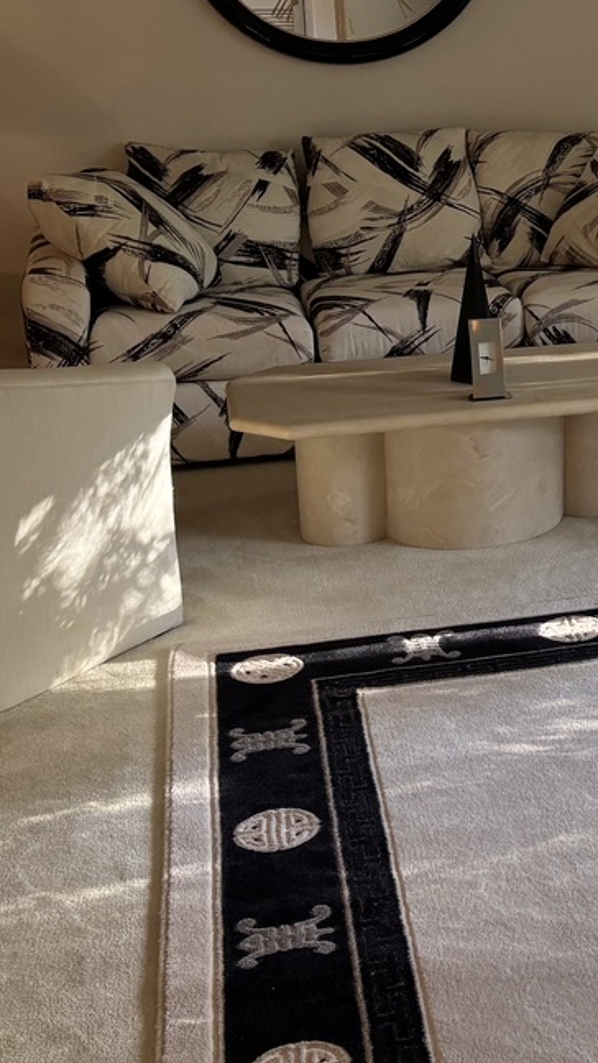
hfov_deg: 17.5
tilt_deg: -11.9
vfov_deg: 32.7
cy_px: 266
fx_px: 1776
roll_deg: -1.0
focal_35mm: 63
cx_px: 841
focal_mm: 5.96
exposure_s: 1/120
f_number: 1.6
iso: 125
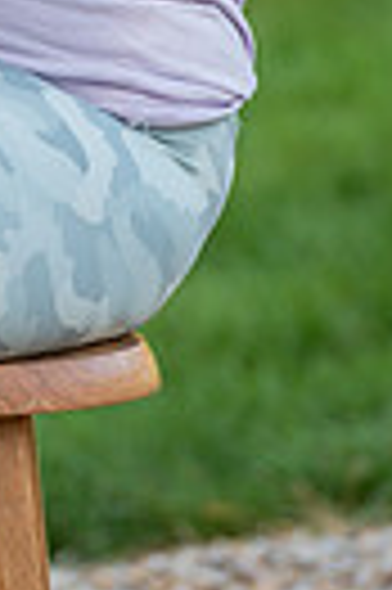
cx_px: -223
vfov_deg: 3.0
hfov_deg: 2.0
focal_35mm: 686
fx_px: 11234
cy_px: -333
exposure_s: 1/160
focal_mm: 200
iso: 100
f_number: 6.3
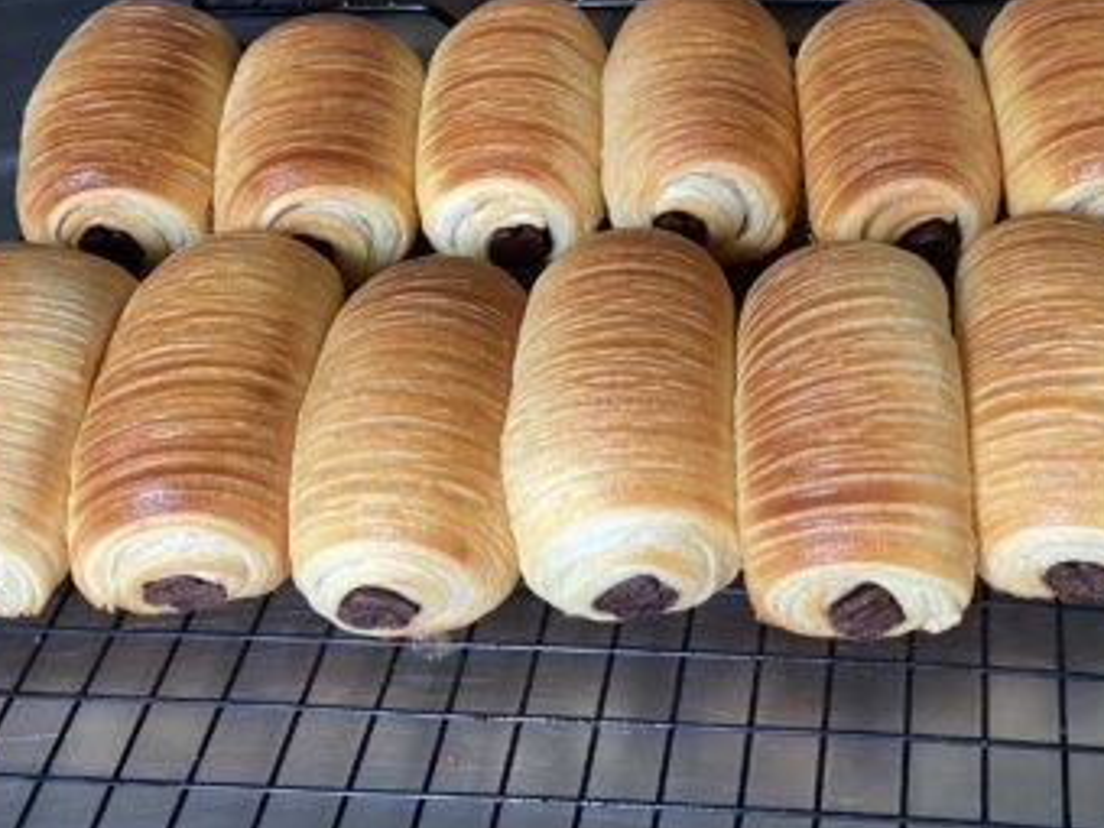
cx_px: 830
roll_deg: +4.8
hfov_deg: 36.6
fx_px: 1627
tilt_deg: -40.8
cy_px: 143
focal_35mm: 51
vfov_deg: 27.9
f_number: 1.8
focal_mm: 4.25
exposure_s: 1/84
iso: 125
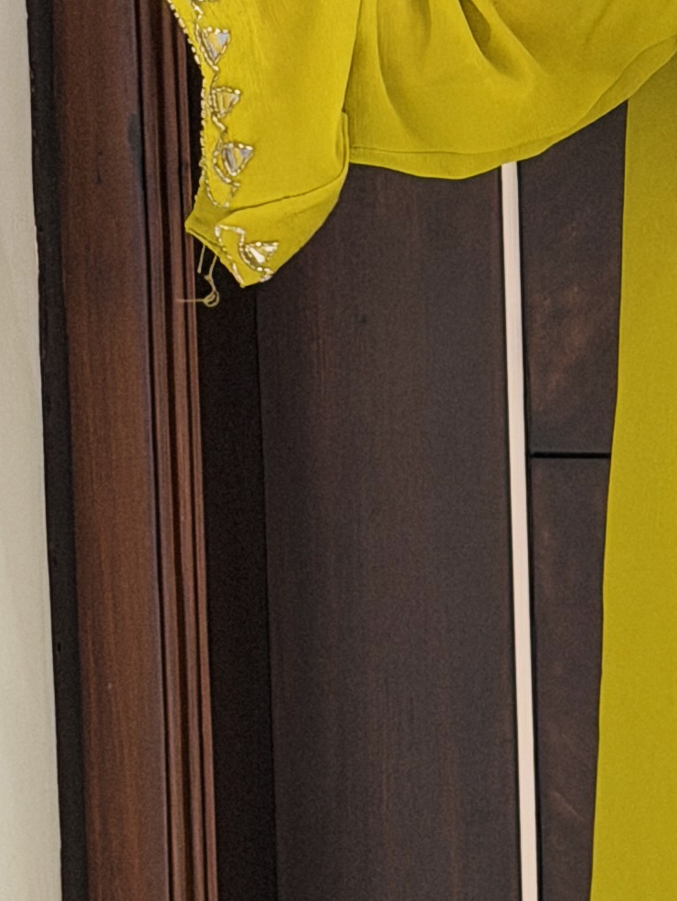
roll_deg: +0.8
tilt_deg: -7.3
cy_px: 118
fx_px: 5108
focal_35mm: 196
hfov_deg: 7.4
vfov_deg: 10.0
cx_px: 1032
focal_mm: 6.76
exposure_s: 1/33
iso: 250
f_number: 1.78
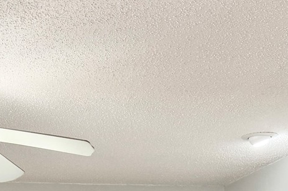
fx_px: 888
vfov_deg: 11.2
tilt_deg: -2.3
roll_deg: +0.2
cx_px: 34
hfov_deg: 18.2
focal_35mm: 111
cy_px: 377
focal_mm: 6.76
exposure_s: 1/120
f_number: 1.78
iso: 100
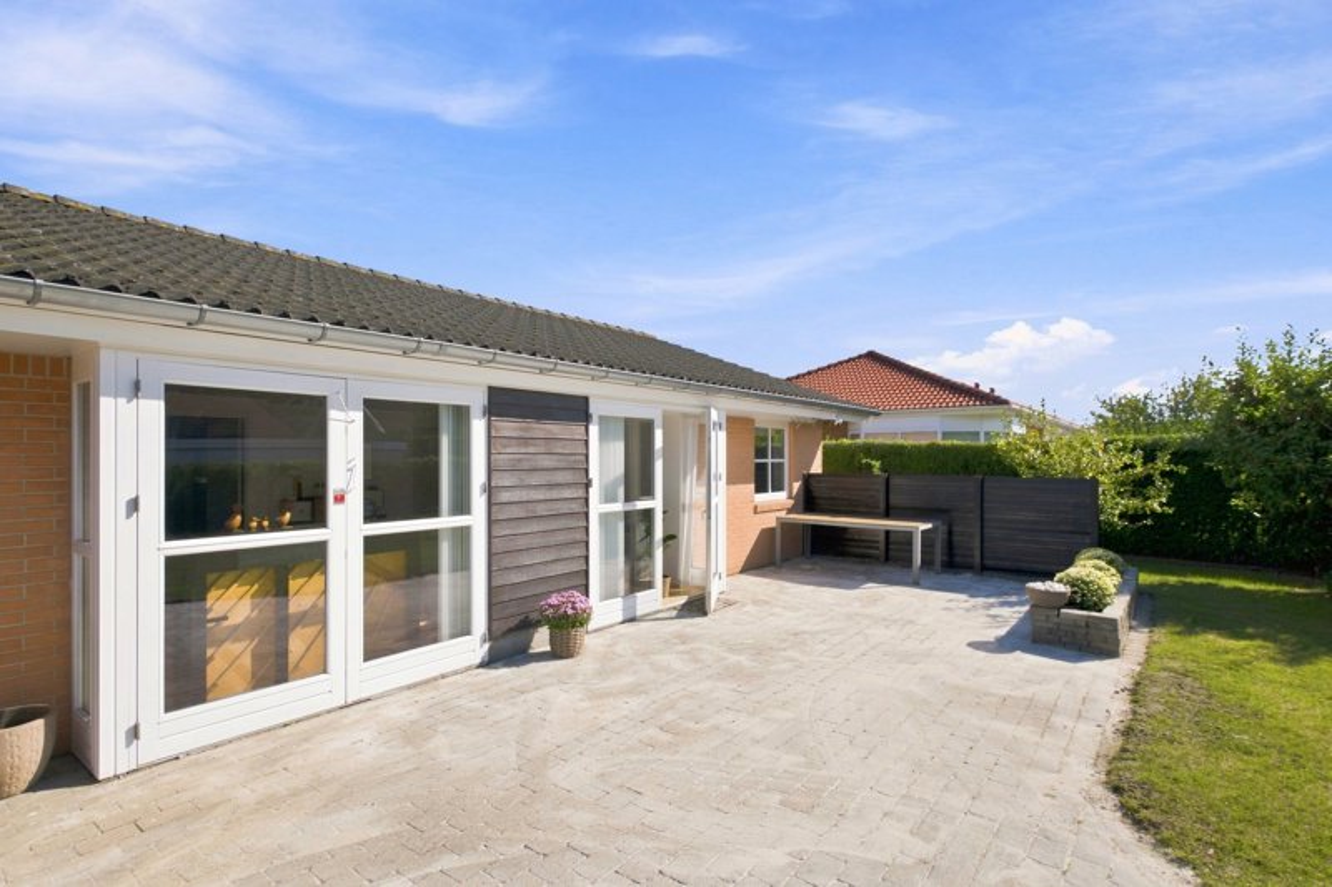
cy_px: 444
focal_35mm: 17
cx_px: 666
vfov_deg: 70.4
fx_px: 629
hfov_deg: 93.3
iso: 200
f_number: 8
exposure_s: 1/640
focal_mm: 11
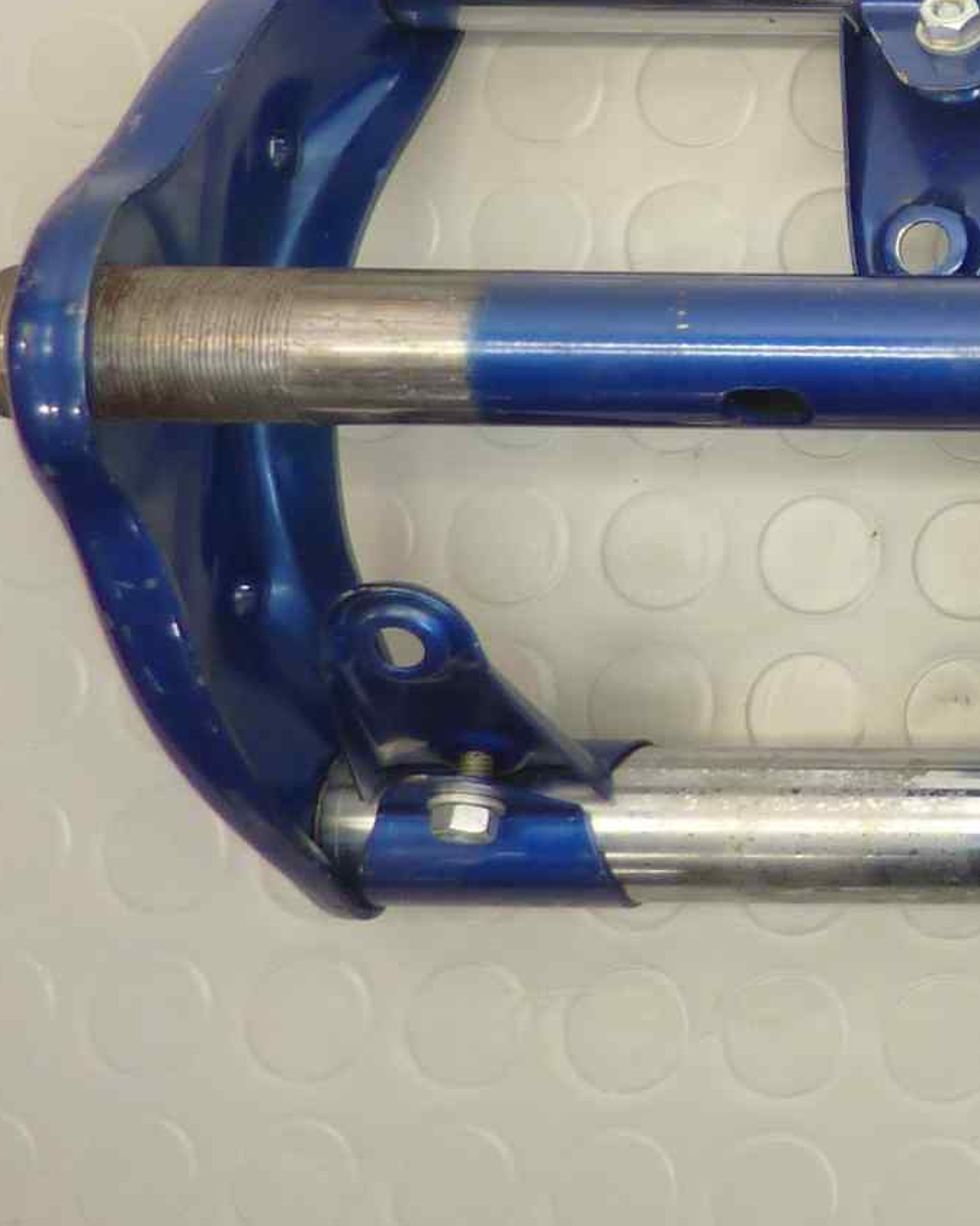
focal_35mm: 74
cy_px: 171
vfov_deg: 25.1
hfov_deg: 17.6
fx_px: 2683
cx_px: 1652
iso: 80
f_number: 3.3
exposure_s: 1/10
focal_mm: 4.1
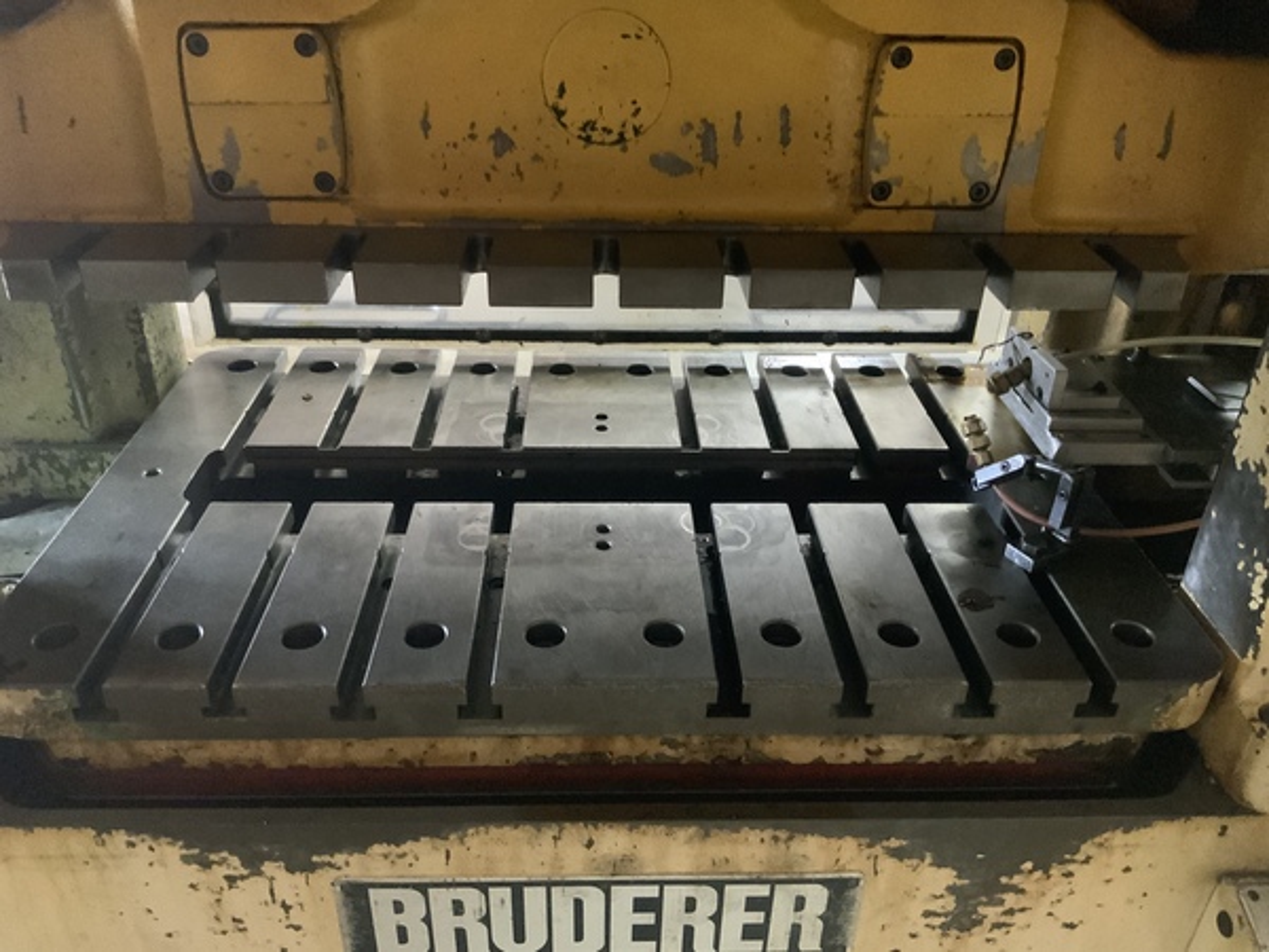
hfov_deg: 61.7
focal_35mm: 29
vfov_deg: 48.2
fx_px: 1063
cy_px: 476
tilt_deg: -31.5
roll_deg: -1.2
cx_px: 634
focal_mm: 3
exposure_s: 1/27
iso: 640
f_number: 1.8
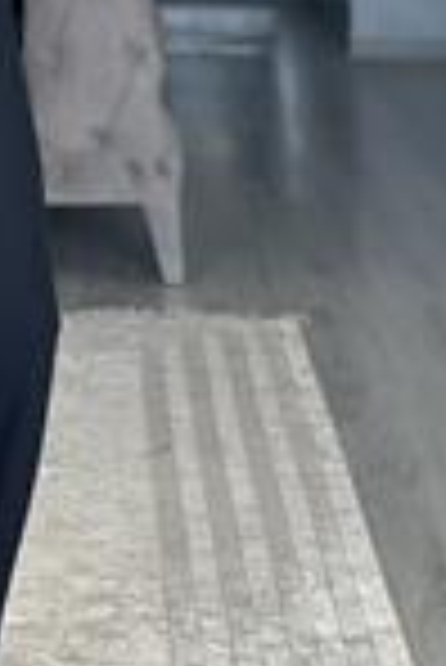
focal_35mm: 171
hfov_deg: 7.9
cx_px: -198
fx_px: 3170
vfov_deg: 11.9
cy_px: 18
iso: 100
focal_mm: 6.86
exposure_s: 1/146
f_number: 1.78
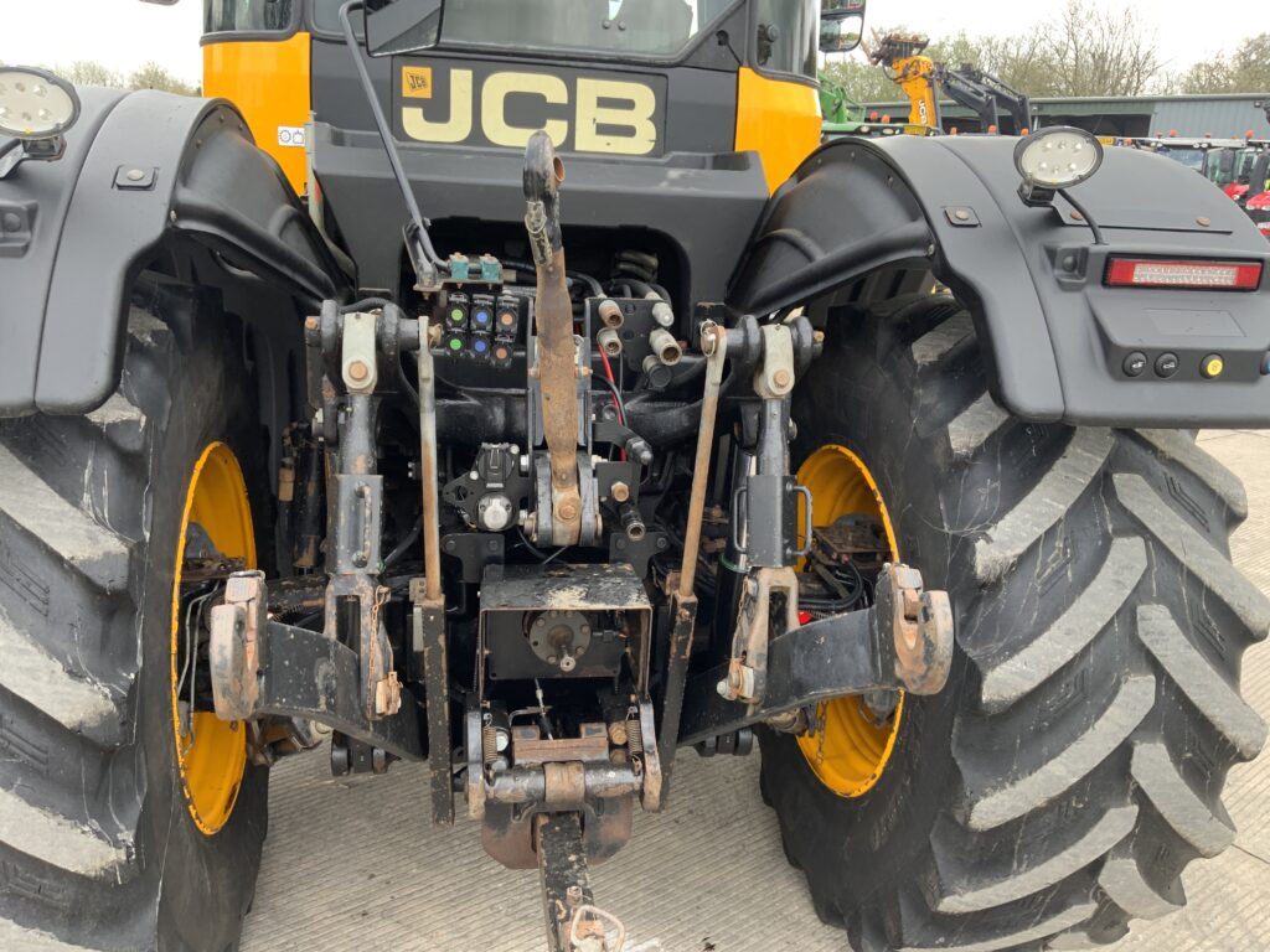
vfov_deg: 48.2
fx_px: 1064
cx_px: 635
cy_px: 476
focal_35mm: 29
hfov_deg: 61.7
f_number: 1.8
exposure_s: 1/122
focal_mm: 3
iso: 25
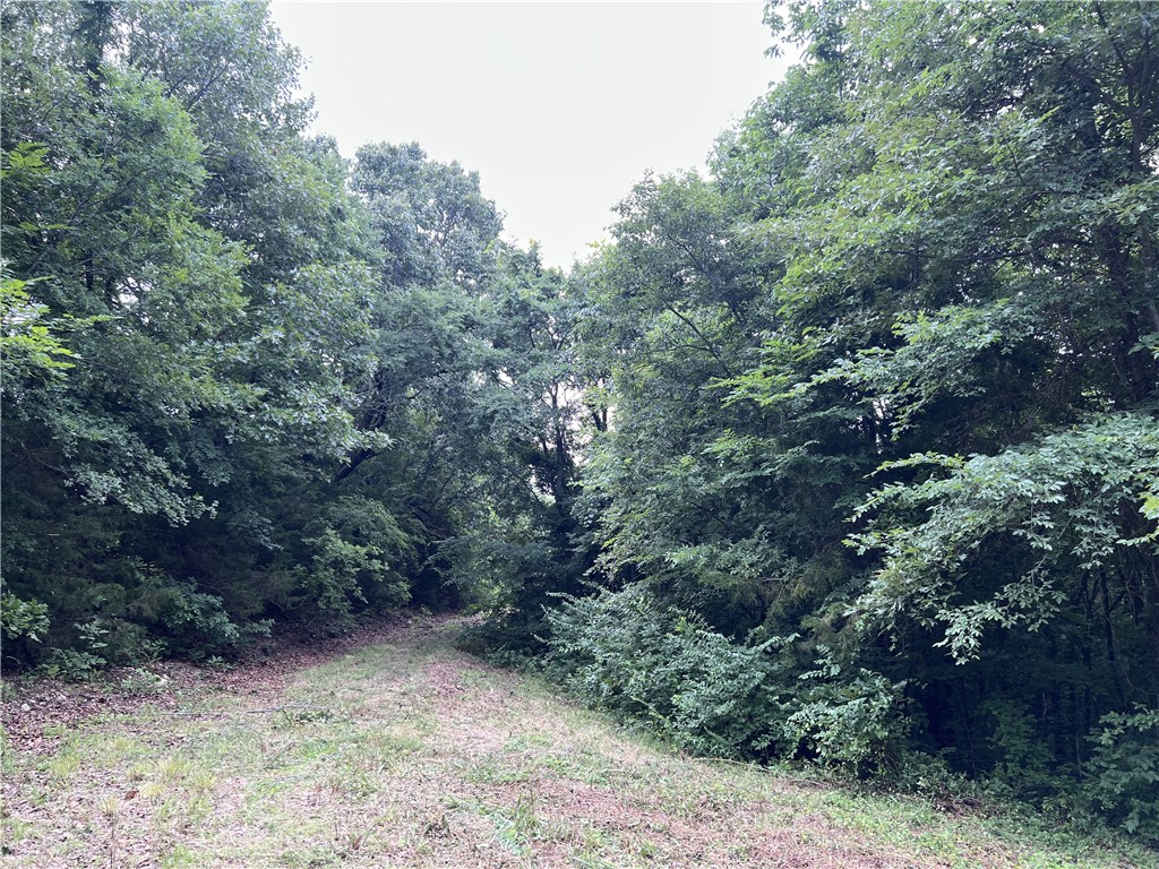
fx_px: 871
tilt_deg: +6.4
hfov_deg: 67.3
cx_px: 580
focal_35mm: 26
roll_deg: +2.1
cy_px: 434
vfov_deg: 53.1
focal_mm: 5.7
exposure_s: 1/132
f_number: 1.5
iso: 32
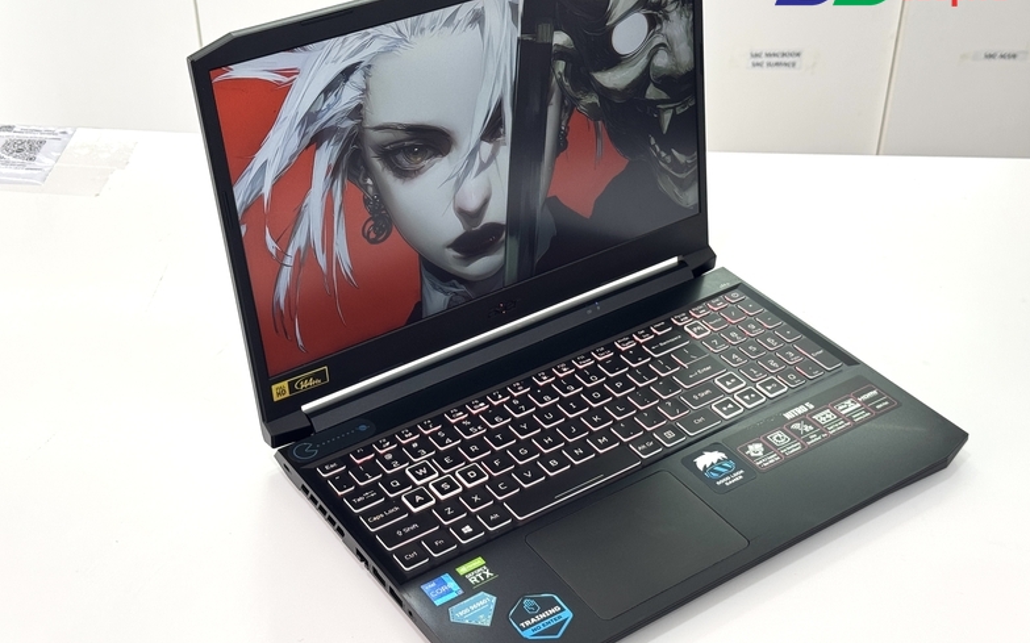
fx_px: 1459
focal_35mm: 52
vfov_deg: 24.9
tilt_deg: -35.6
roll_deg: +0.1
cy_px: 331
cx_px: 524
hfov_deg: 38.9
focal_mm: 6.76
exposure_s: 1/101
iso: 100
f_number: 1.78
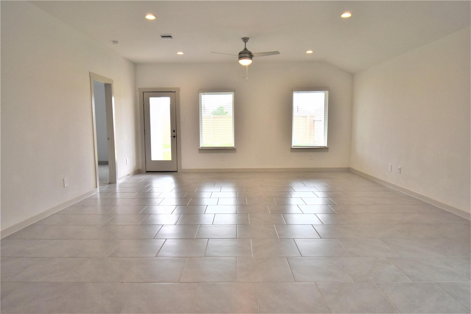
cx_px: 236
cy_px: 157
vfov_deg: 56.1
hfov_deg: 77.3
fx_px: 294
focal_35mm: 22
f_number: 5.3
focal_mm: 15
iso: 400
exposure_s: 1/250
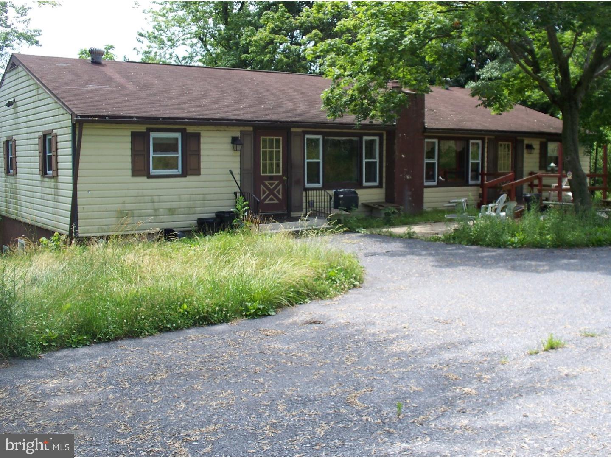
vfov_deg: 39.7
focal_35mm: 36
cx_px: 306
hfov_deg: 51.4
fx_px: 635
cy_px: 229
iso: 80
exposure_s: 1/400
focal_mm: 7.54
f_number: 2.8
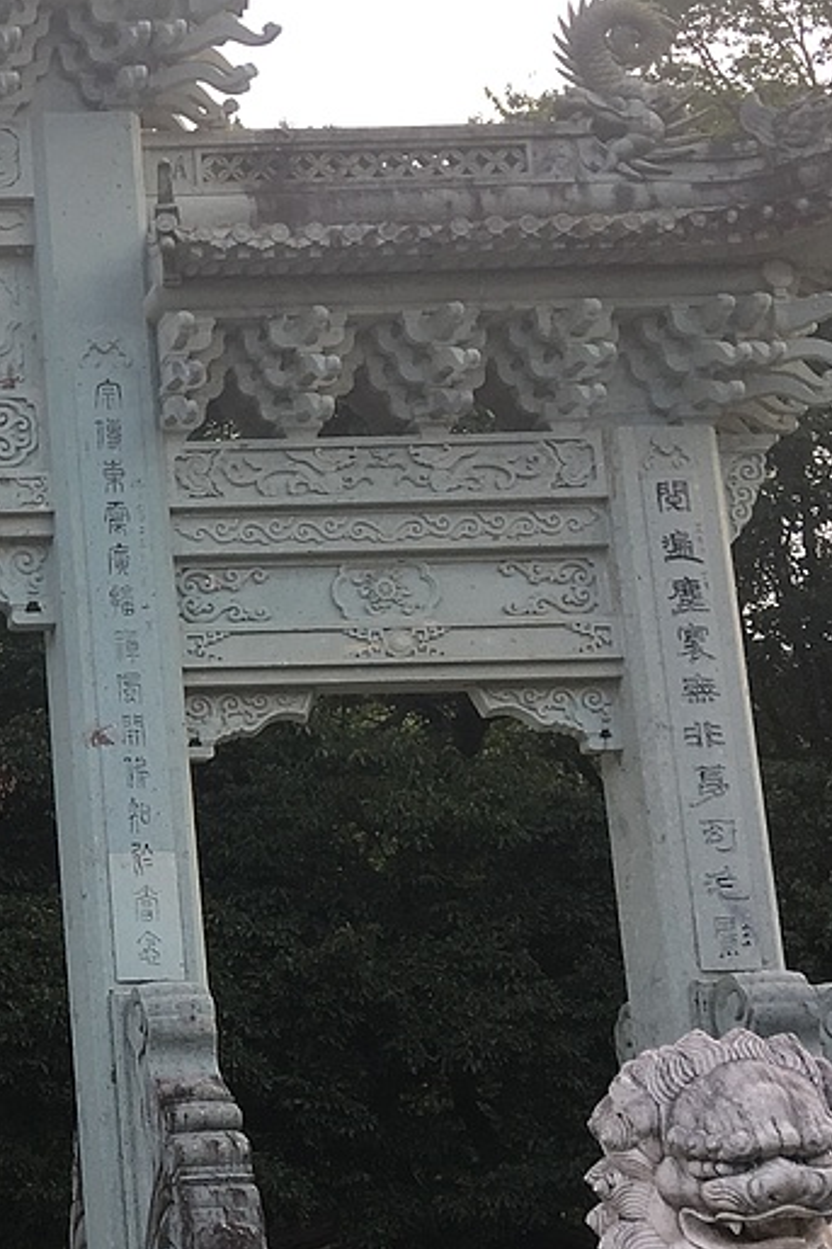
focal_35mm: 75
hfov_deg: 16.5
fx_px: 2602
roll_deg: +1.2
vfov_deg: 27.0
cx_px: -437
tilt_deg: +11.1
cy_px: 728
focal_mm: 4.15
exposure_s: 1/198
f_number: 2.2
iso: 25
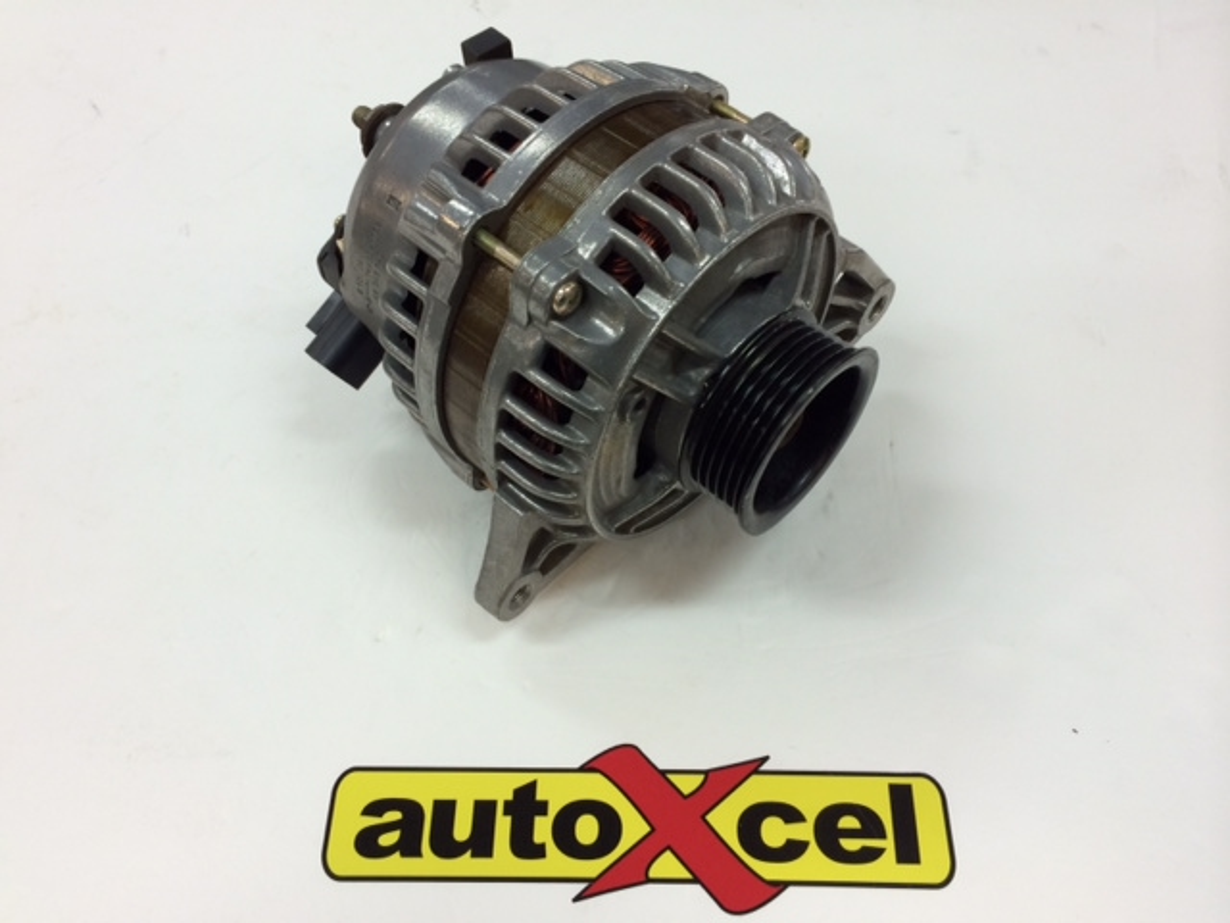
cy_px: 462
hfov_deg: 60.0
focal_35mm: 30
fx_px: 1066
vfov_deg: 46.8
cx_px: 615
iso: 40
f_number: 2.2
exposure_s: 1/33
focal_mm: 4.12
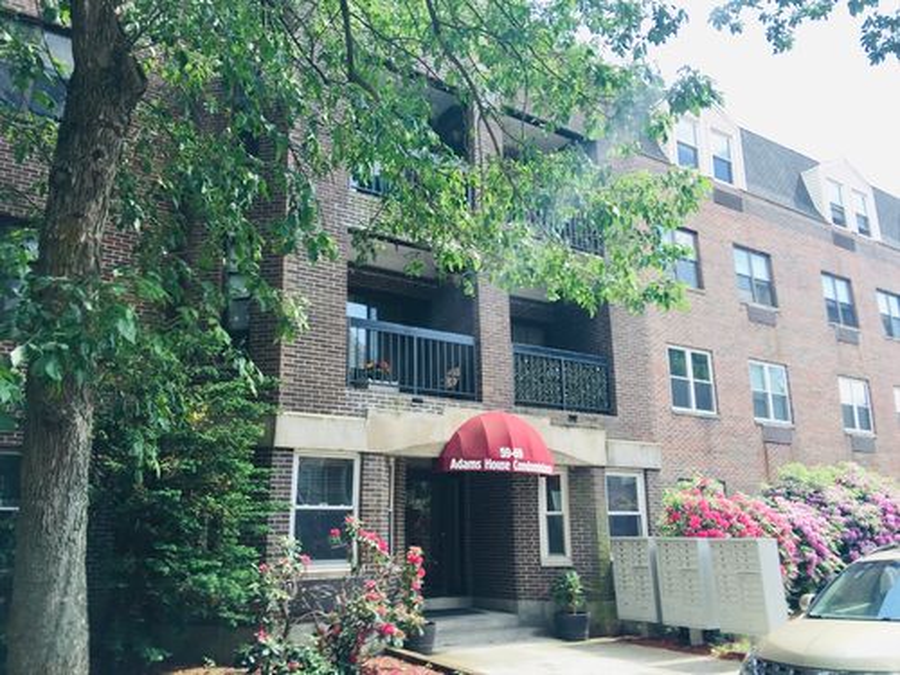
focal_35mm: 29
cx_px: 450
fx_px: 754
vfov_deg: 48.2
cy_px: 338
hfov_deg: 61.7
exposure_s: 1/304
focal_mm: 4.15
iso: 32
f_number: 2.2
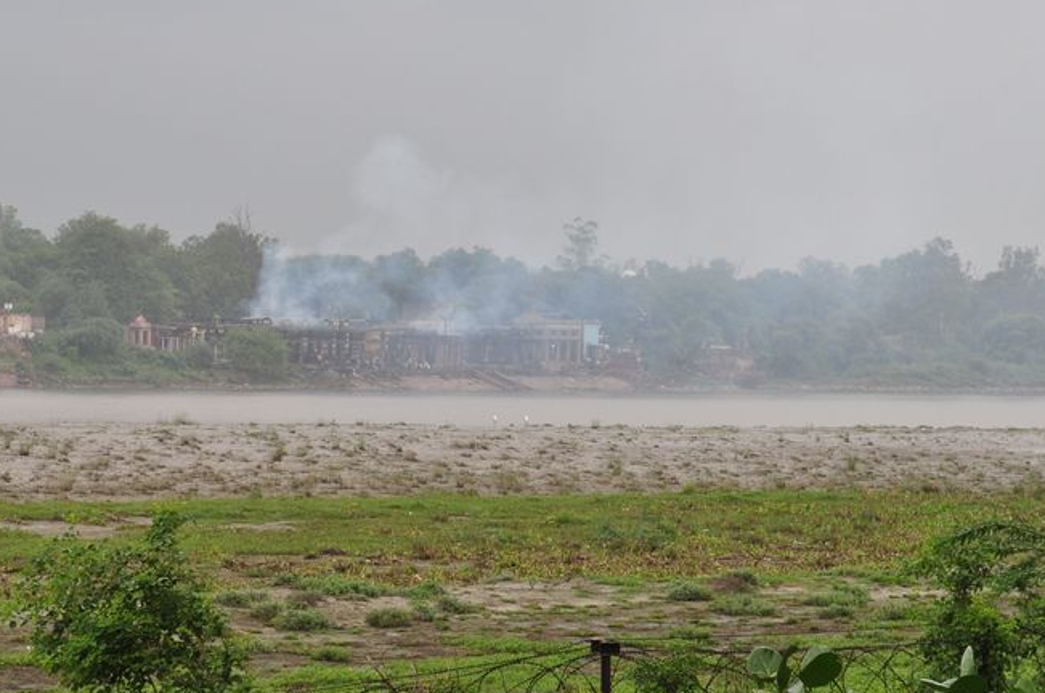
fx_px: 3762
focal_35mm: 130
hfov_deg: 15.8
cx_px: 340
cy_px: 326
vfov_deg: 10.5
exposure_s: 1/250
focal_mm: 55
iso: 320
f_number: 10
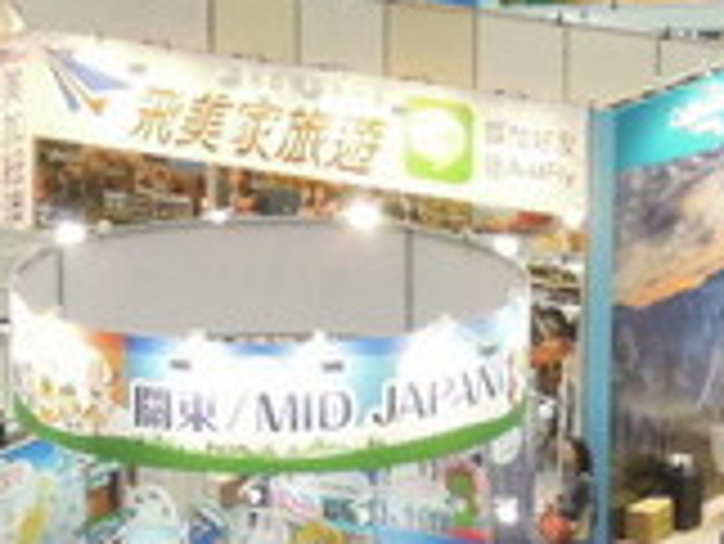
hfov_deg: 6.9
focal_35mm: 287
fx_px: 6007
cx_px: 409
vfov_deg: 5.2
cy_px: 706
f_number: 4.7
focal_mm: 13.8
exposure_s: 1/40
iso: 400
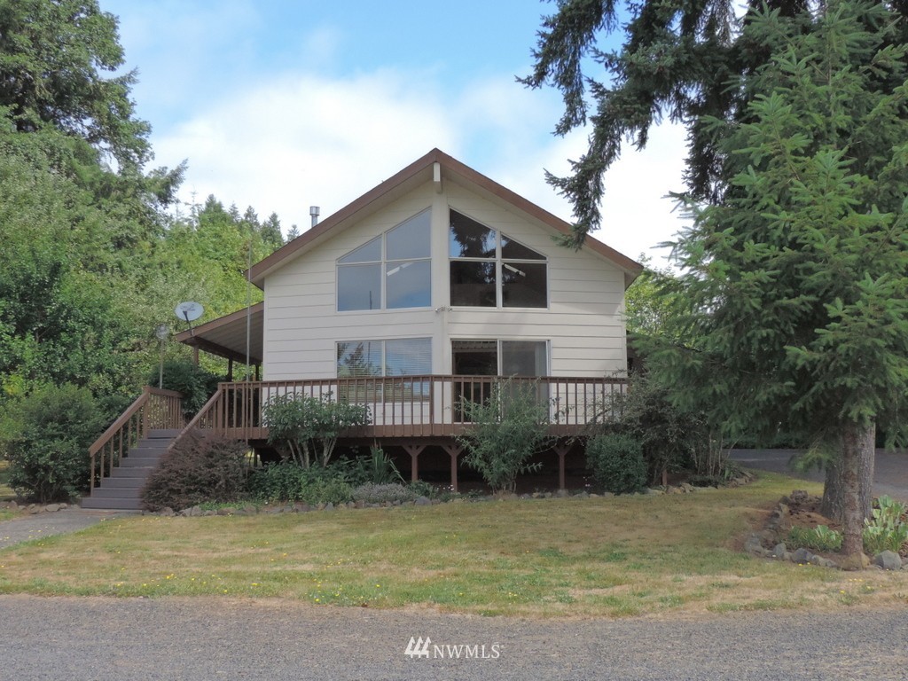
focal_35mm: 35
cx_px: 454
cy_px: 340
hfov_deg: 52.6
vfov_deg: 40.7
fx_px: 918
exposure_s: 1/2000
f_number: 3.3
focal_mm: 6.2
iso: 320
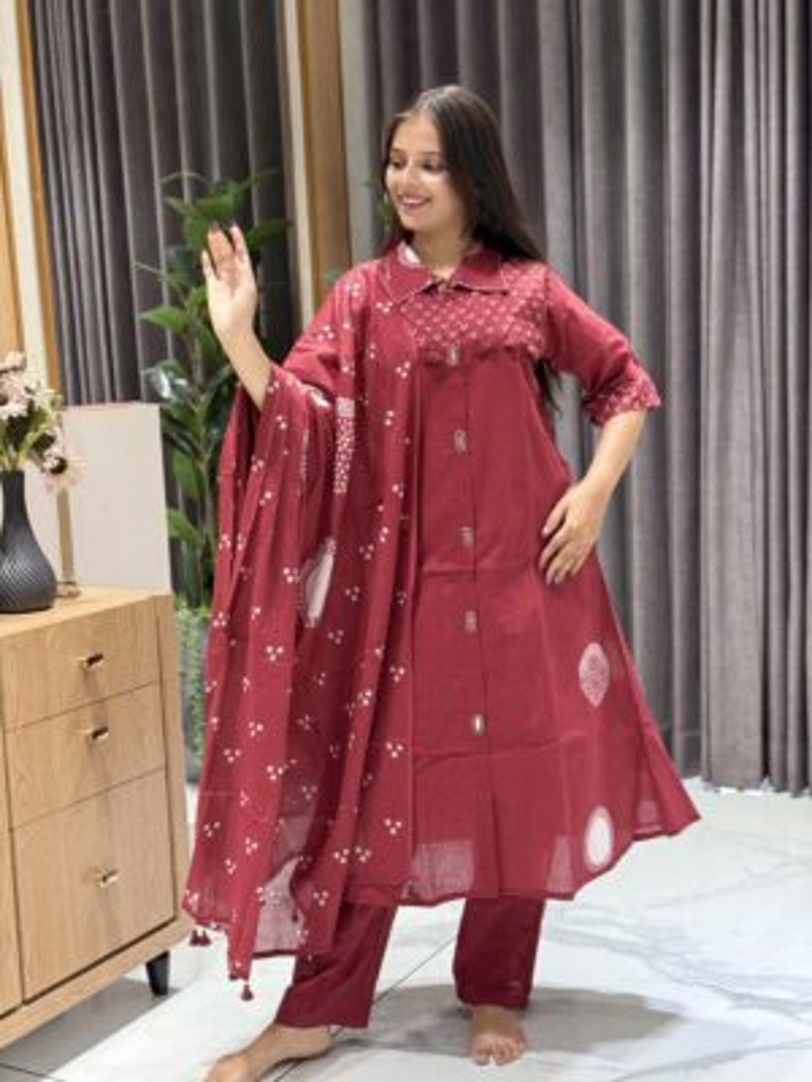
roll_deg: +3.1
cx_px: 406
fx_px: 1501
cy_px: 541
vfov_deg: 39.7
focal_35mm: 48
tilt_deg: -6.9
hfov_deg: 30.3
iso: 200
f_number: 1.78
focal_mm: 6.76
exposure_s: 1/50
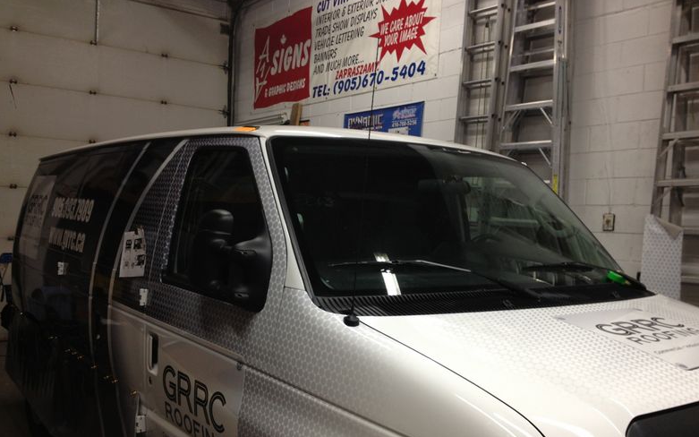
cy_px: 265
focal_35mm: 38
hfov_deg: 51.5
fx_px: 724
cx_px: 356
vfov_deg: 33.5
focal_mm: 4.28
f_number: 2.4
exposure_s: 1/20
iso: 64
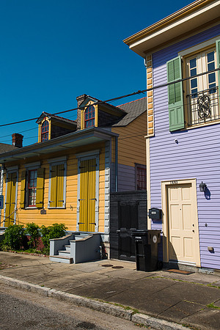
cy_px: 165
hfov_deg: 41.1
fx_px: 293
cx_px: 110
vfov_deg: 58.7
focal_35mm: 32
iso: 400
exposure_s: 1/320
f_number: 22
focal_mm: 32
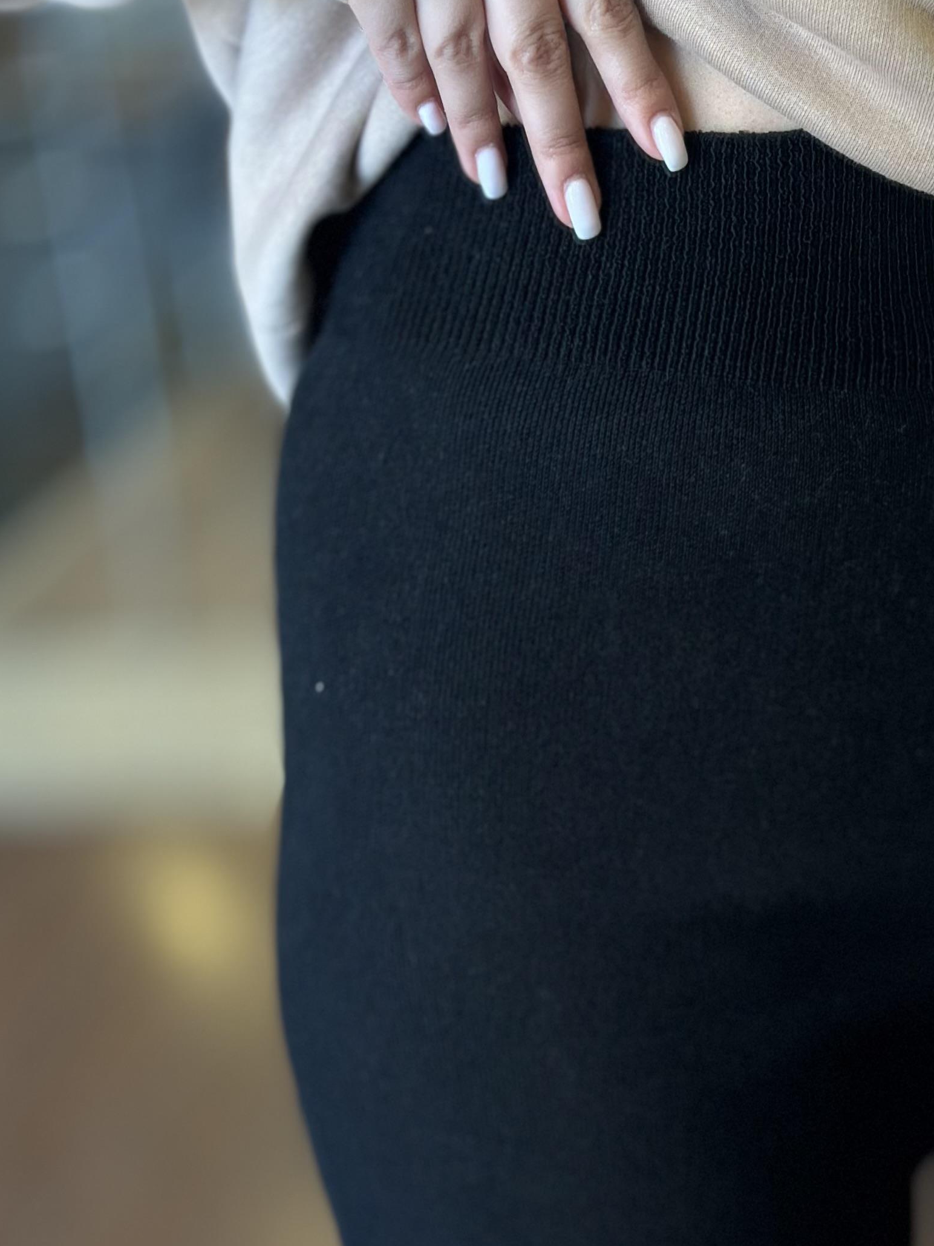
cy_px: 845
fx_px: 3382
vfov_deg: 20.8
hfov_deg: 15.5
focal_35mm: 94
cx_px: 874
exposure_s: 1/60
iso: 160
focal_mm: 6.86
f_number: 1.78
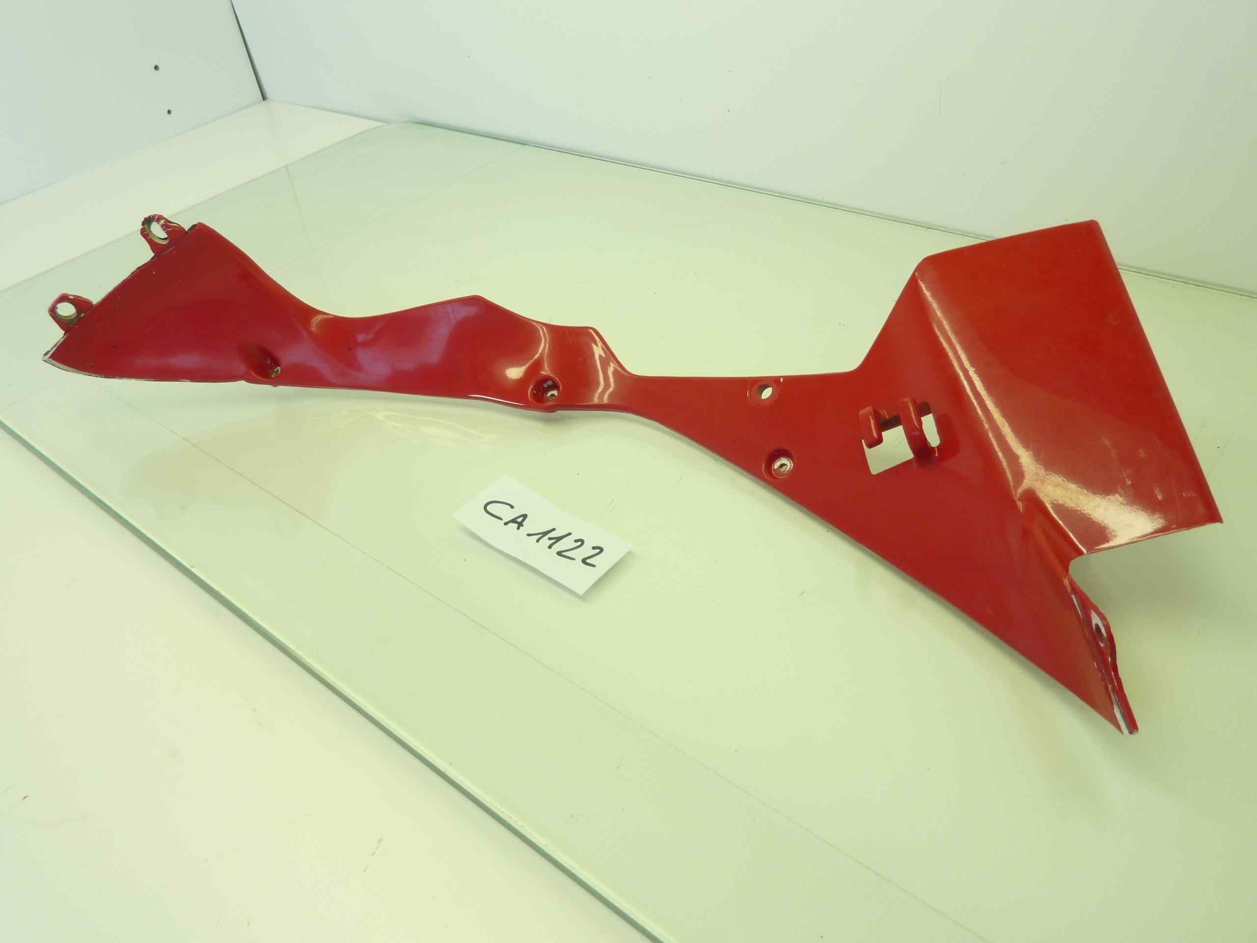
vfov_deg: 51.4
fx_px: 980
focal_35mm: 27
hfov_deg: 65.3
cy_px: 472
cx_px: 628
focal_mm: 4.1
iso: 80
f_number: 3.3
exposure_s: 1/40
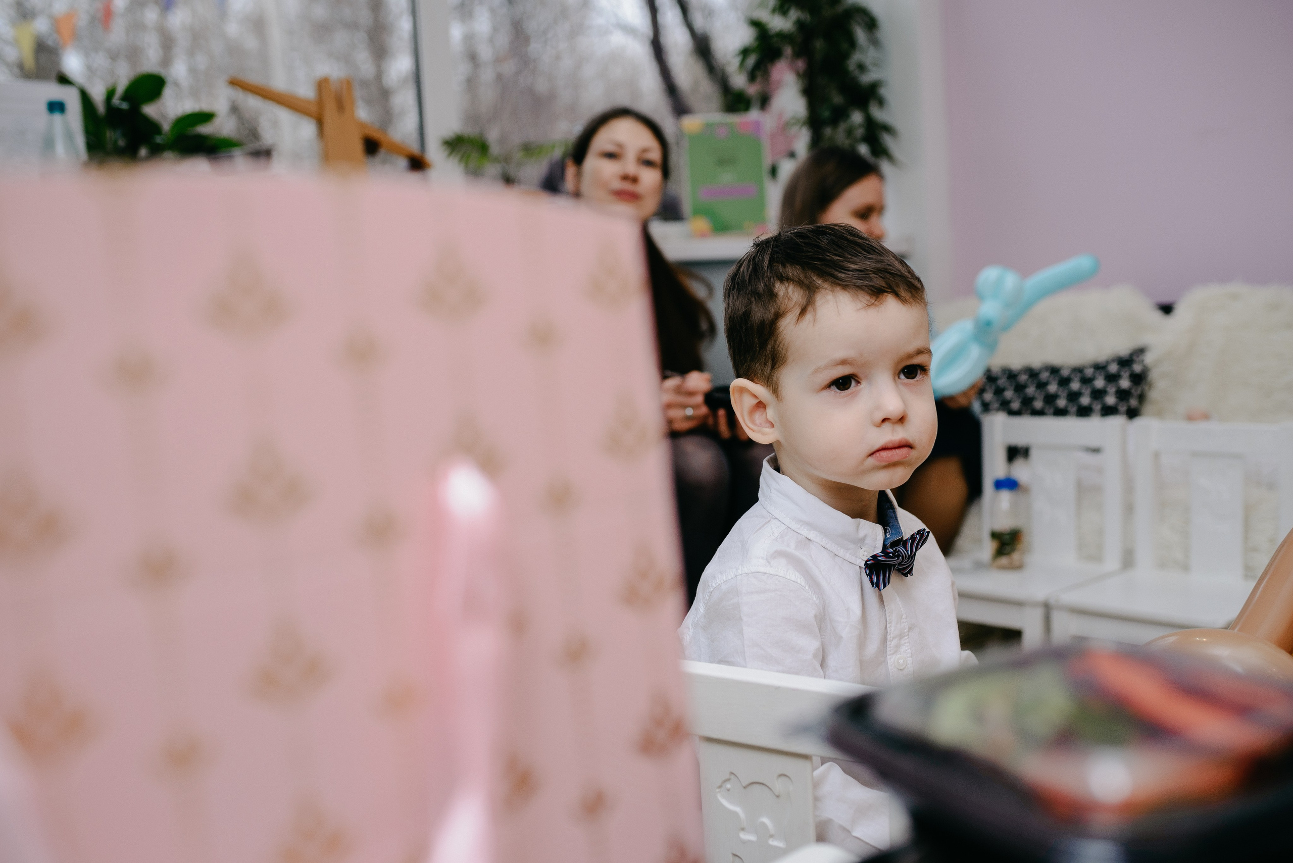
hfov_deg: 54.4
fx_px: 1258
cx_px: 646
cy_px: 432
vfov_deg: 37.9
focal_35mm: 35
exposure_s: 1/160
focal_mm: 35
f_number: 2.8
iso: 400
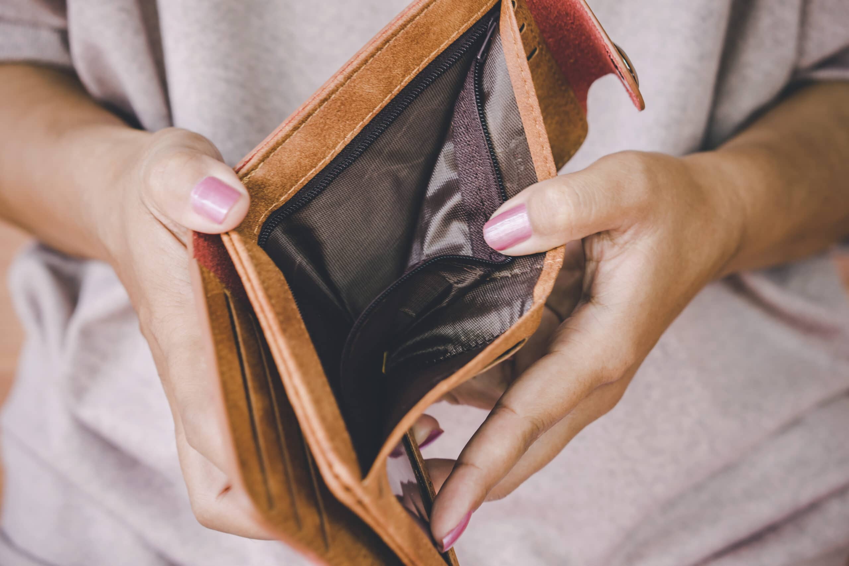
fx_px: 1769
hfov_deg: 27.0
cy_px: 283
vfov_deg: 18.2
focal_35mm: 75
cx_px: 424
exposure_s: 1/25
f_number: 3.5
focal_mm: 50
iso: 100
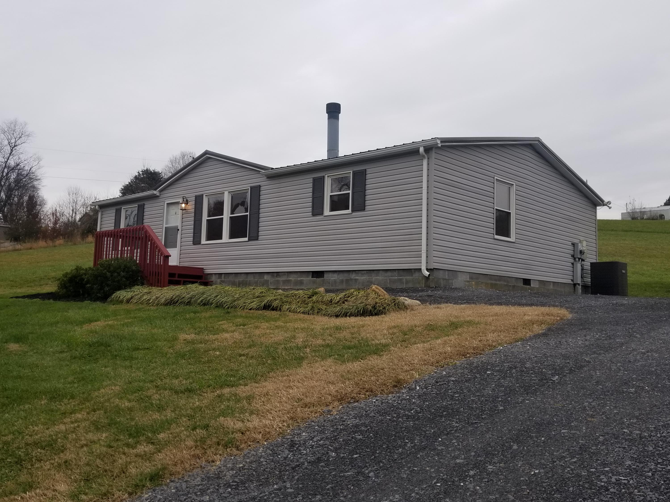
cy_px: 251
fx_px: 503
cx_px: 335
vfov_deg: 53.1
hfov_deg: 67.3
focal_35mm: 26
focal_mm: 4.25
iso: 50
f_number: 1.7
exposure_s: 1/398
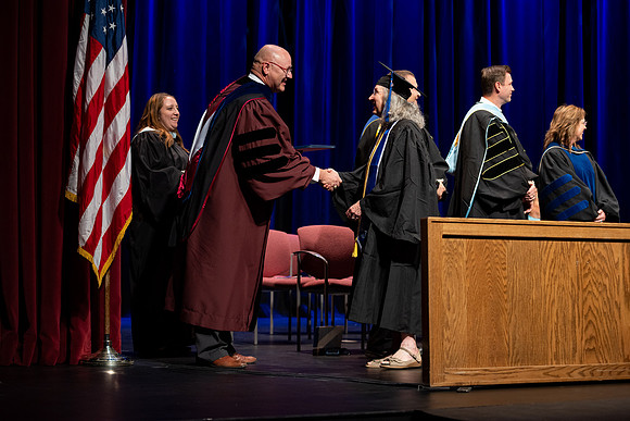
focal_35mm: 70
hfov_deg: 28.8
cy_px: 210
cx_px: 315
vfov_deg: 19.5
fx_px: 1225
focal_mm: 70
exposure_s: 1/250
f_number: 2.8
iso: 640
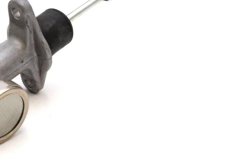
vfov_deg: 20.9
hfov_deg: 29.8
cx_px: 29
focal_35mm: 65
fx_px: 437
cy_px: 62
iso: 400
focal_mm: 21
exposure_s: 1/250
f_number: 8
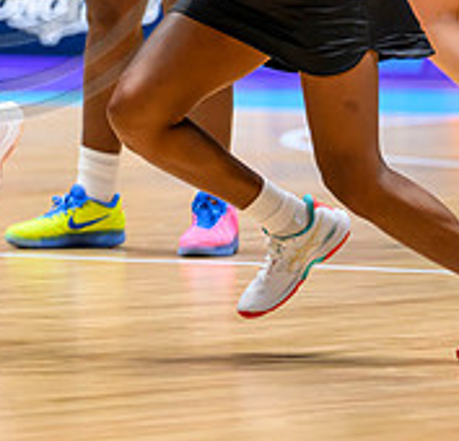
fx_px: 9722
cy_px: -137
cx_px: -303
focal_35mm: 661
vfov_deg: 2.6
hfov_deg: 2.7
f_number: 3.5
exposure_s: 1/1600
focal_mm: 200
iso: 3200
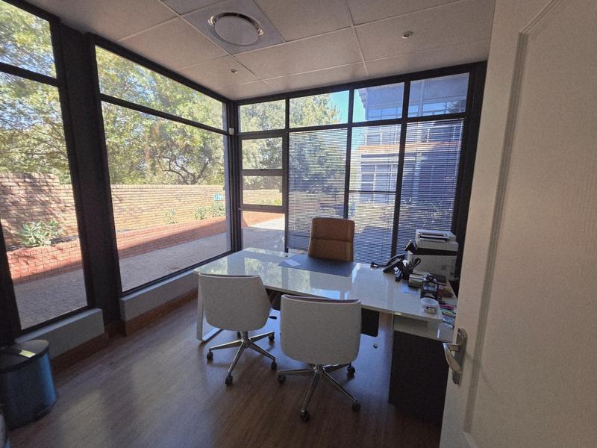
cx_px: 298
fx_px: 224
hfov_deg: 106.2
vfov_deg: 89.9
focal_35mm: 13
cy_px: 224
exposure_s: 1/100
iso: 64
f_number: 1.9
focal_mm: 2.2
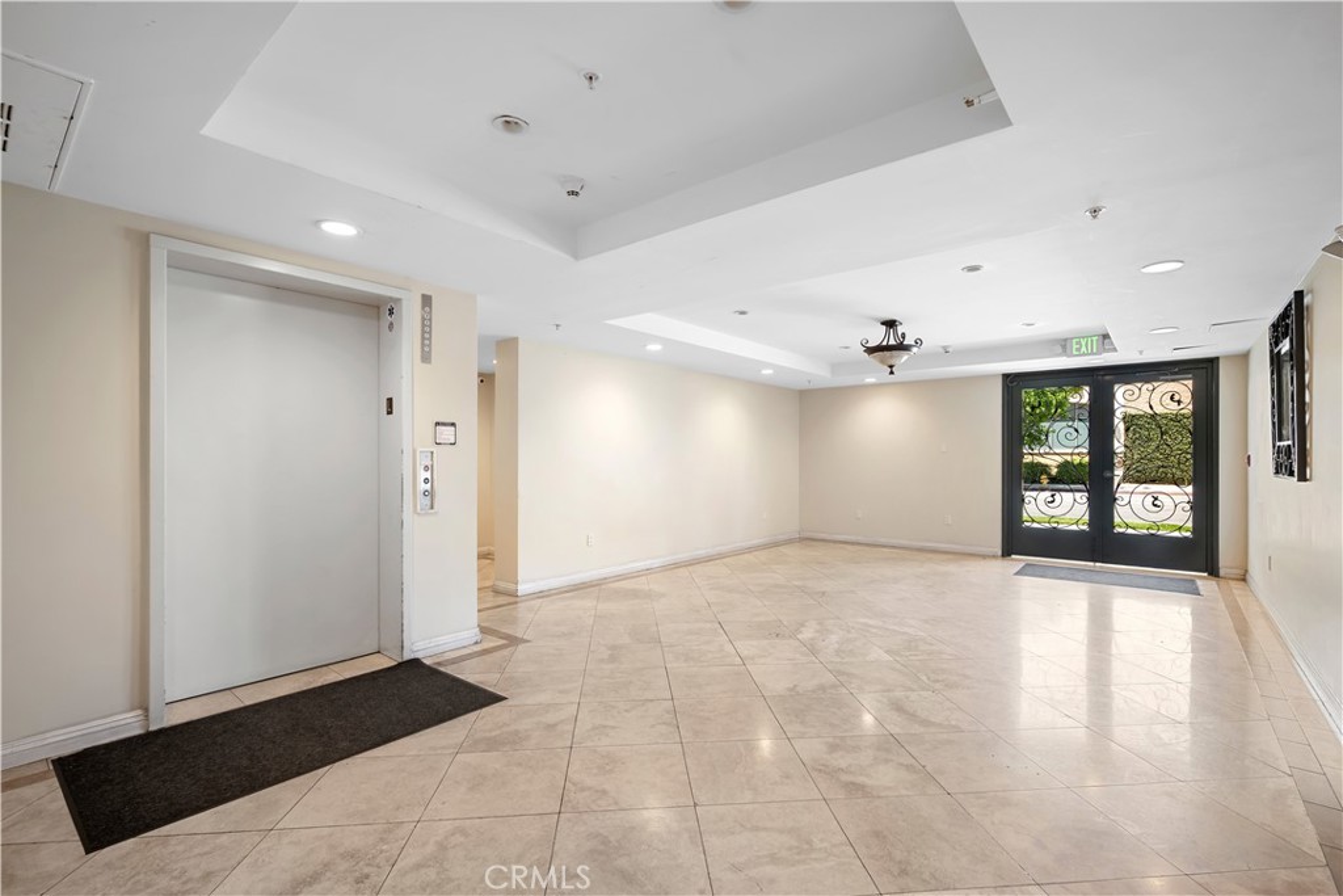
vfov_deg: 73.8
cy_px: 448
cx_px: 672
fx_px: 597
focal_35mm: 16
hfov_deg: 96.7
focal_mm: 16
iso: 125
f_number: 8
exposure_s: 1/5
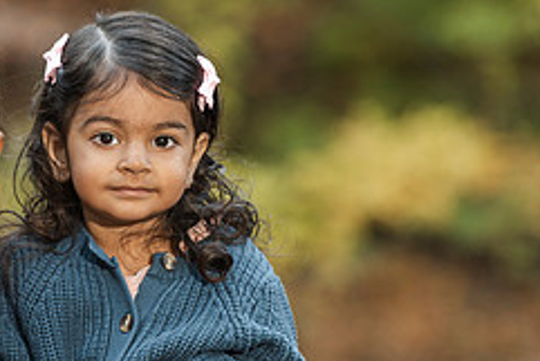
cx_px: 16
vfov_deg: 3.7
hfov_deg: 5.5
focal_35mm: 373
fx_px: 5598
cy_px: 176
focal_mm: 155
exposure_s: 1/125
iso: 640
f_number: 4
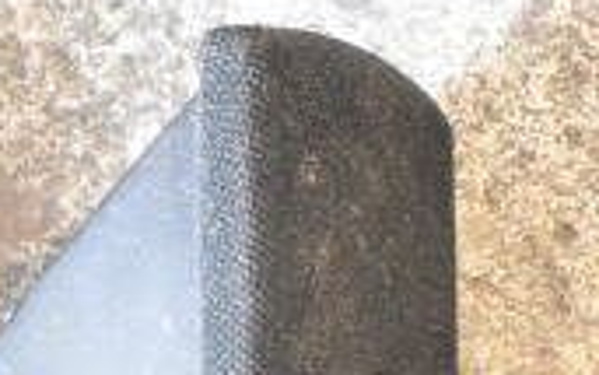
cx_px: -231
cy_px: 522
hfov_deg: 10.4
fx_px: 3201
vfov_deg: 6.6
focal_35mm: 196
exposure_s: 1/40
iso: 2200
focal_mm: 24
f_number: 3.8
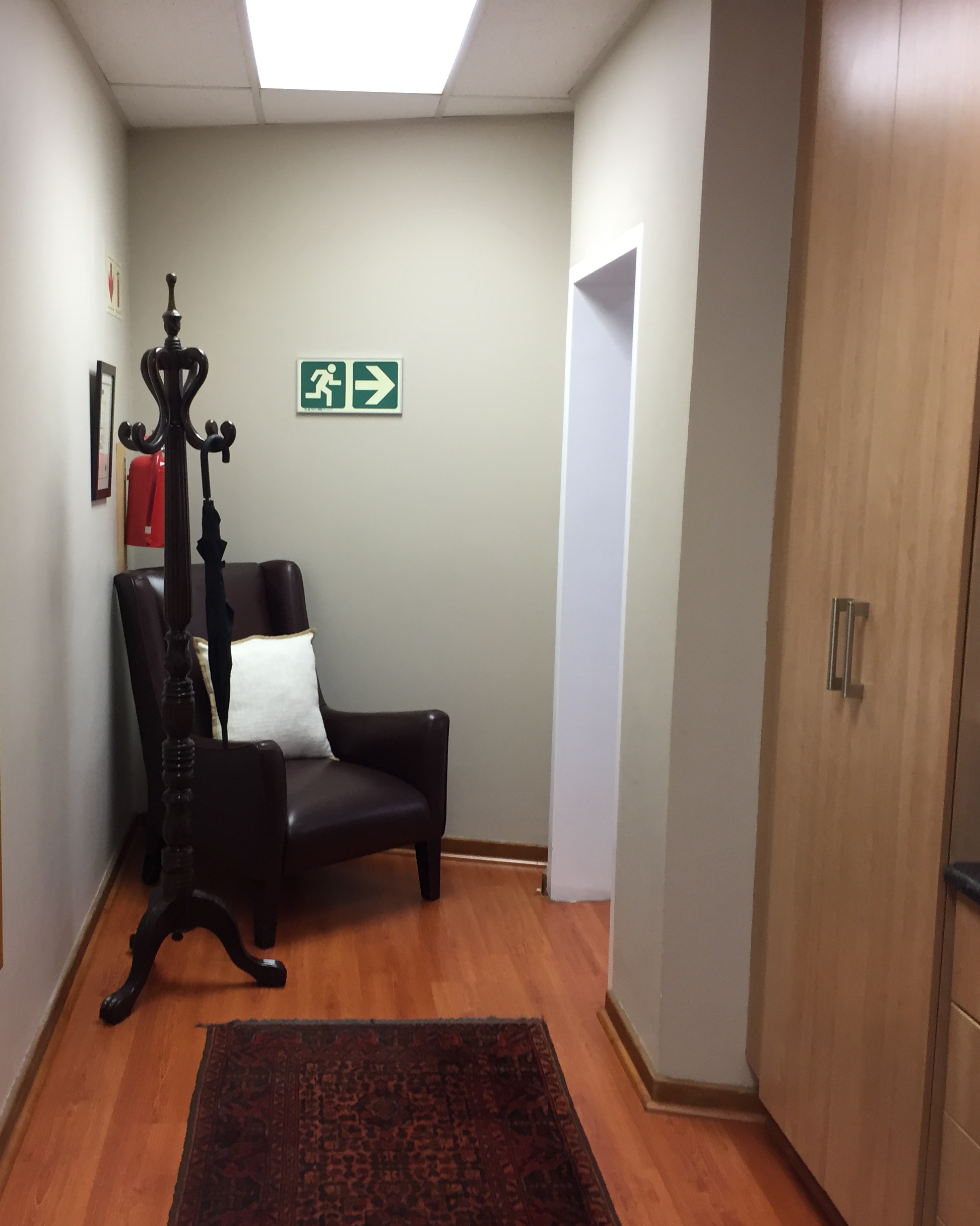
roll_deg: -0.8
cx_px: 371
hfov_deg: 38.9
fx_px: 1378
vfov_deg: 47.9
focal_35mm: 38
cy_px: 615
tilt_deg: -4.9
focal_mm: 4.15
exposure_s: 1/33
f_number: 2.2
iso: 100
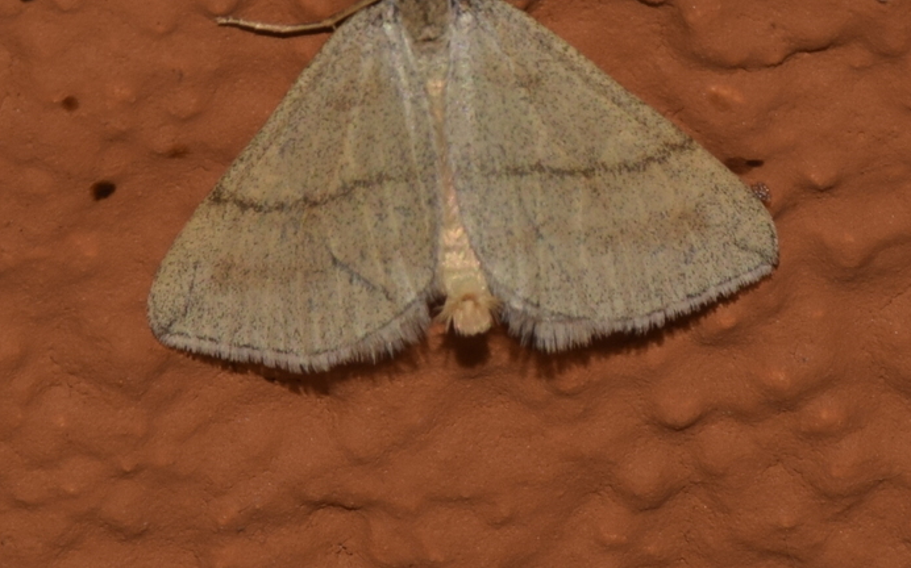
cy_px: 227
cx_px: 462
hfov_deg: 7.1
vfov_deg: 4.4
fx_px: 7371
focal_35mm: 297
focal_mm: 140
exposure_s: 1/200
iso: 100
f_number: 16
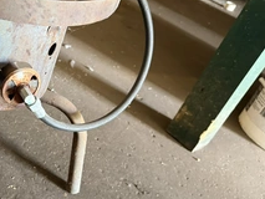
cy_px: 108
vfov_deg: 32.2
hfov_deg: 39.6
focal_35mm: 45
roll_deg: -18.0
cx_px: 36
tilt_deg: -34.9
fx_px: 345
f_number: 1.78
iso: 800
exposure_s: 1/50
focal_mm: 6.76
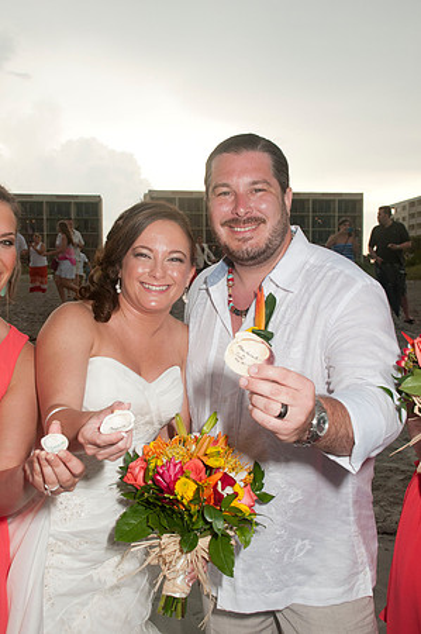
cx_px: 210
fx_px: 686
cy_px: 317
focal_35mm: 39
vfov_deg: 49.6
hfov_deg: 34.1
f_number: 7.1
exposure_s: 1/250
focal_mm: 26
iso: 400
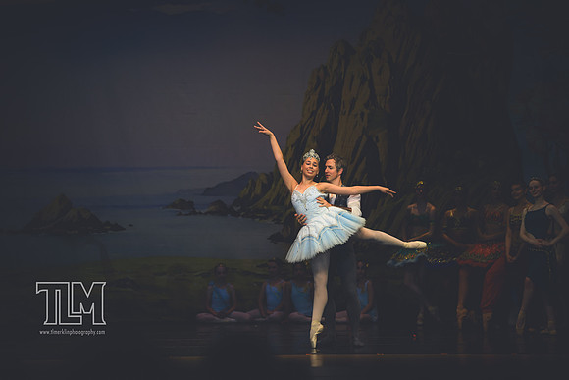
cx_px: 284
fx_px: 2925
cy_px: 190
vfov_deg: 7.4
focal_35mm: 185
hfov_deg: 11.1
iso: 450
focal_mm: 185
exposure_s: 1/500
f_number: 2.8
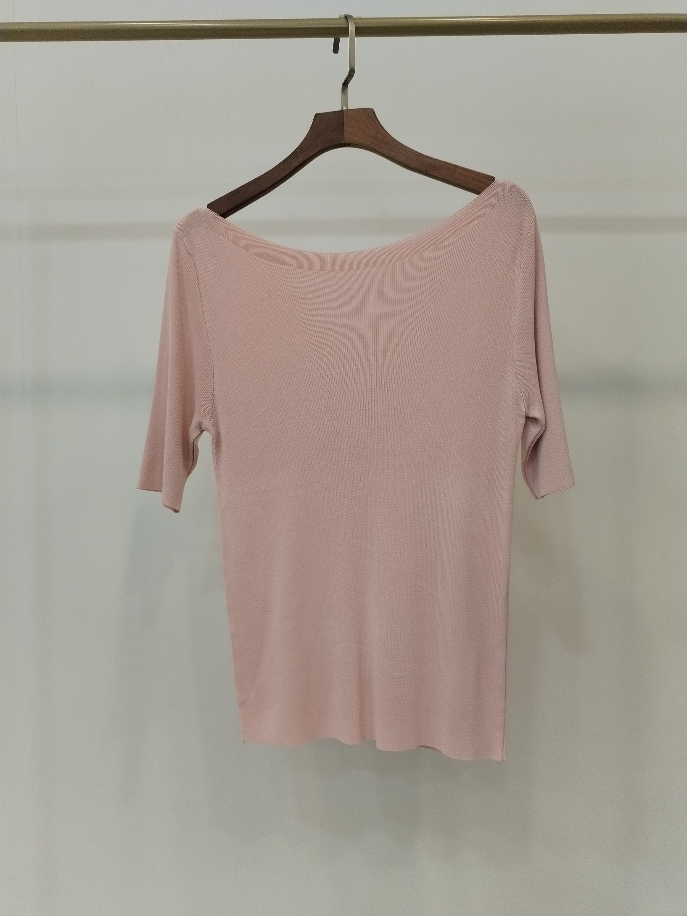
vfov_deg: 61.7
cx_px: 344
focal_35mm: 29
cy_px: 458
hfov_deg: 48.2
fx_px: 767
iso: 186
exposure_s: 1/60
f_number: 1.8
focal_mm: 4.75
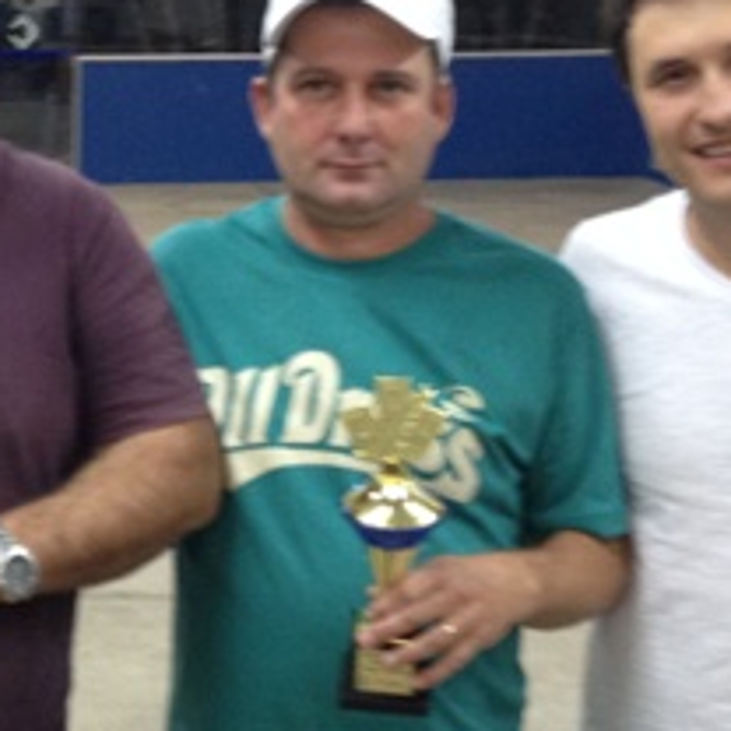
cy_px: 281
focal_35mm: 95
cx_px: -42
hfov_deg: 17.7
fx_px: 2270
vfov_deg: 18.3
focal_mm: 4.28
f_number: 2.4
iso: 125
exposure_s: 1/20
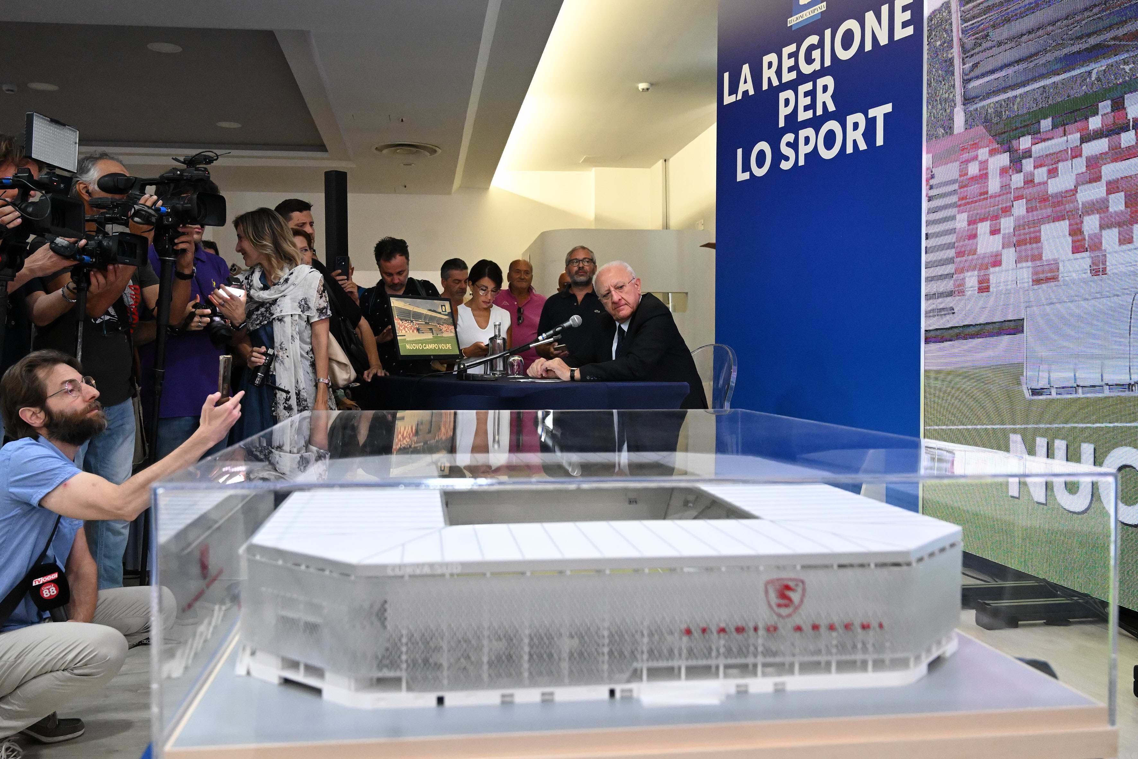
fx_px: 1027
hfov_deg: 58.0
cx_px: 569
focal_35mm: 32
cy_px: 380
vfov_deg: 40.5
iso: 8000
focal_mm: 32.5
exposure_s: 1/200
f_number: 5
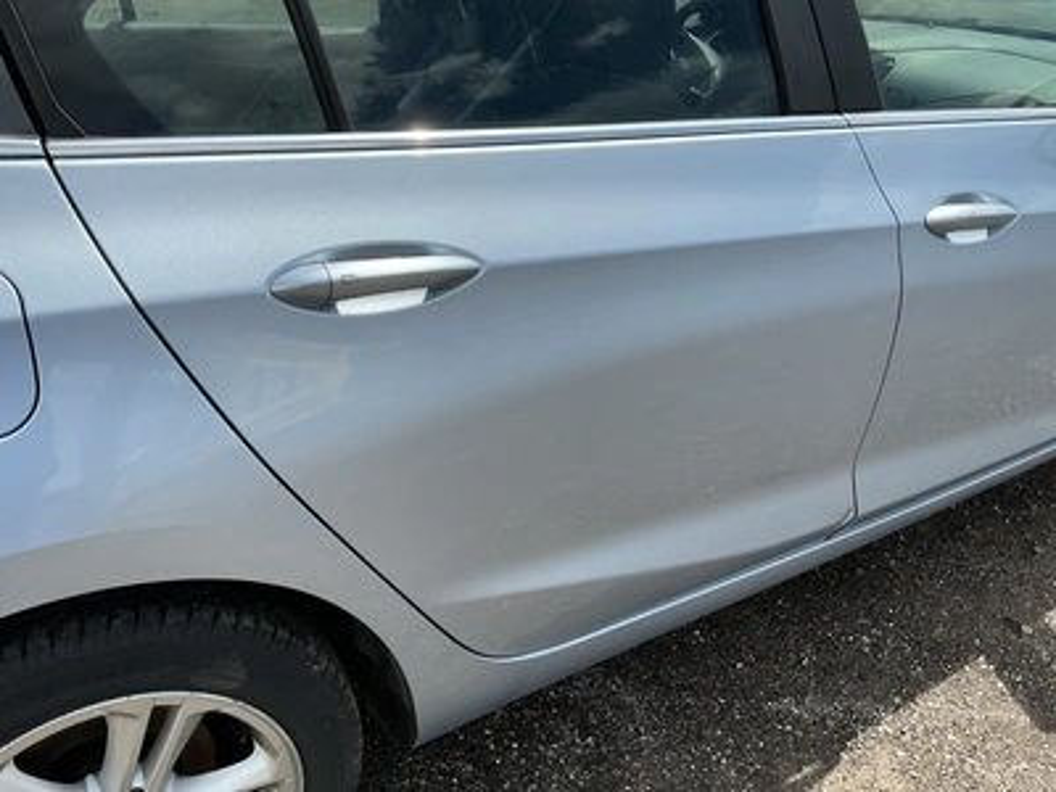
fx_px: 854
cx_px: 528
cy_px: 396
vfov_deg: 49.7
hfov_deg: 63.4
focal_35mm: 28
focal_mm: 3
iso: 25
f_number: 1.8
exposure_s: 1/1377
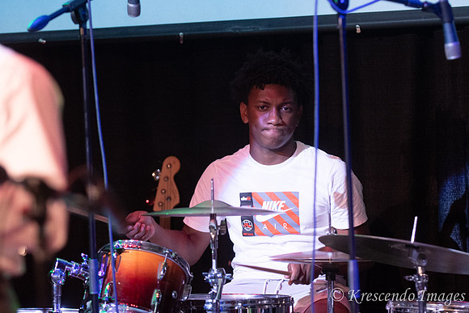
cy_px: 156
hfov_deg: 12.4
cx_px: 234
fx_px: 2150
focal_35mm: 165
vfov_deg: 8.3
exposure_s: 1/200
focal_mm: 110
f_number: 2.8
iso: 3200
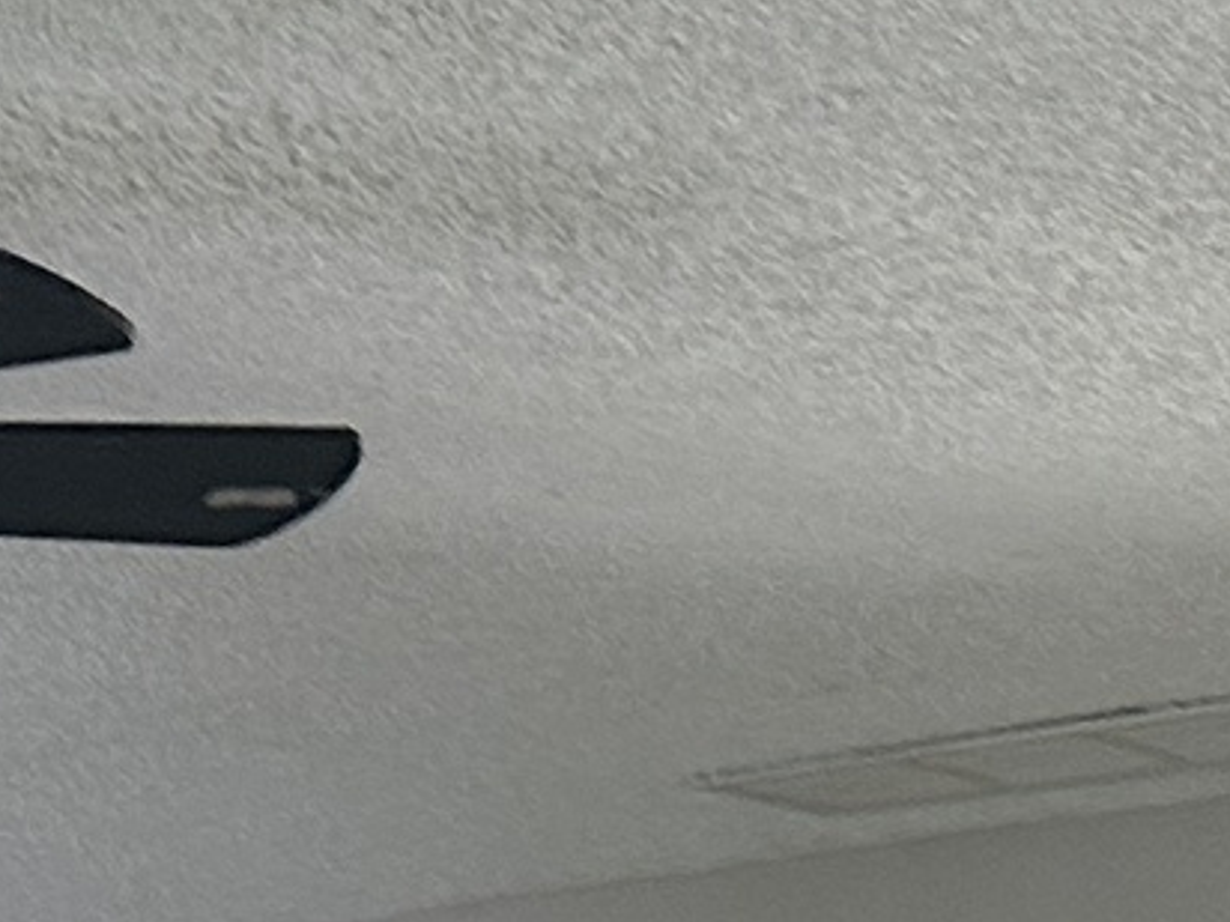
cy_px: 2697
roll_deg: +0.1
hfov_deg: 10.7
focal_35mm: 179
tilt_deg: -3.9
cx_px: -546
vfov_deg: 7.4
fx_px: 6360
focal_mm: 6.86
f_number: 1.78
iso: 160
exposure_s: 1/60
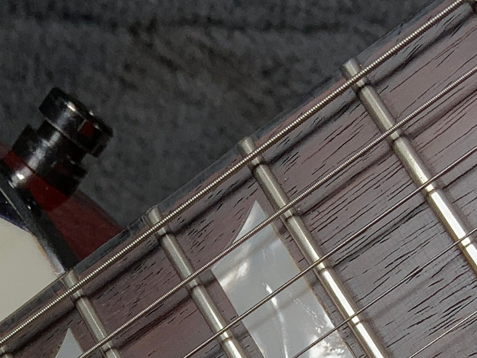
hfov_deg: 16.4
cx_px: 99
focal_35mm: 119
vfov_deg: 11.6
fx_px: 1640
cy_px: 638
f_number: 1.8
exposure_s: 1/355
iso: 16
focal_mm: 3
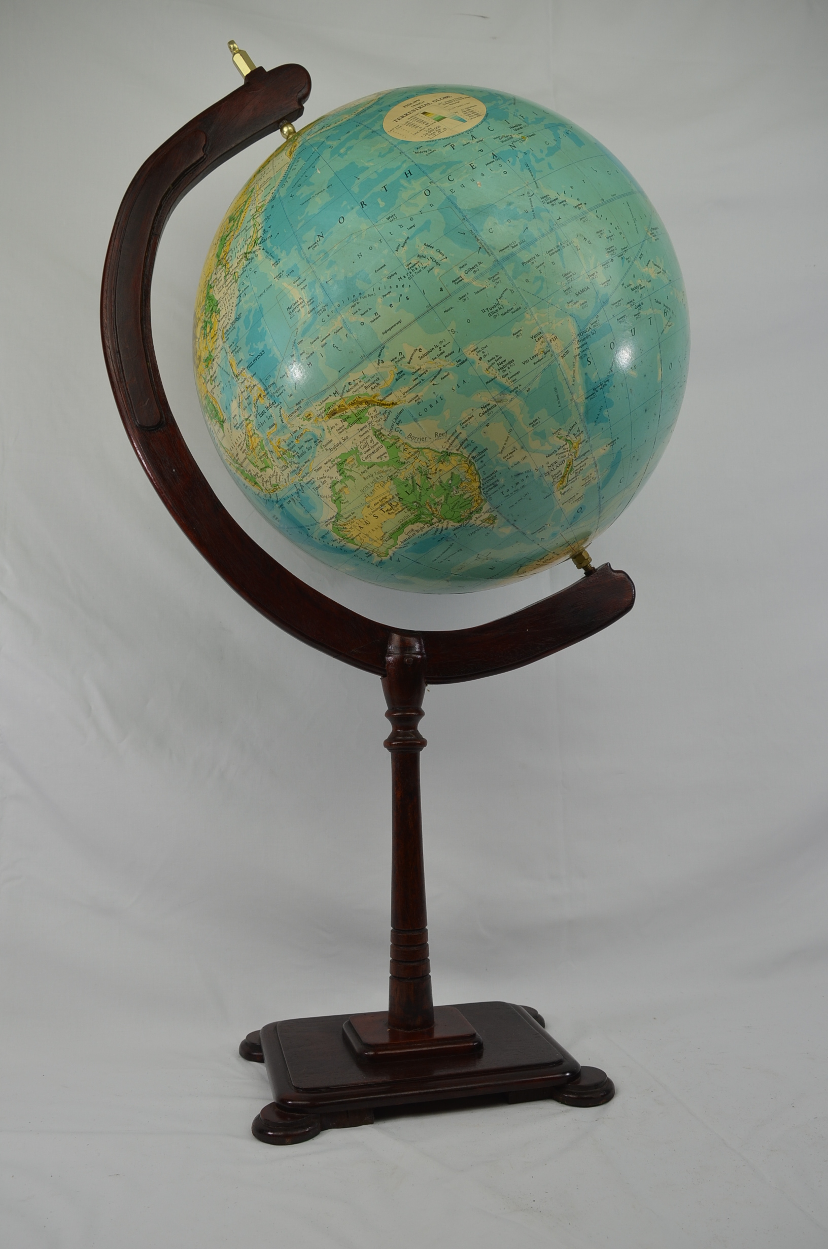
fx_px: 1144
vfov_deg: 57.3
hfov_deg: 39.8
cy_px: 624
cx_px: 414
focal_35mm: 33
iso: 250
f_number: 5.6
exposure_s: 1/125
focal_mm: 22
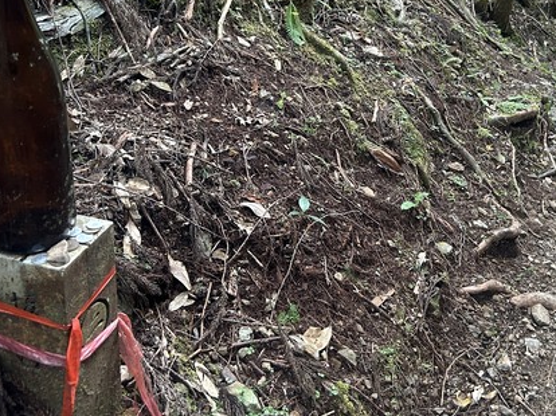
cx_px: 388
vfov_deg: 28.7
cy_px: 58
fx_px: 787
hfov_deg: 38.3
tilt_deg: -20.0
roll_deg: -4.0
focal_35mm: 49
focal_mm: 5.7
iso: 125
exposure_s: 1/86
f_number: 1.5
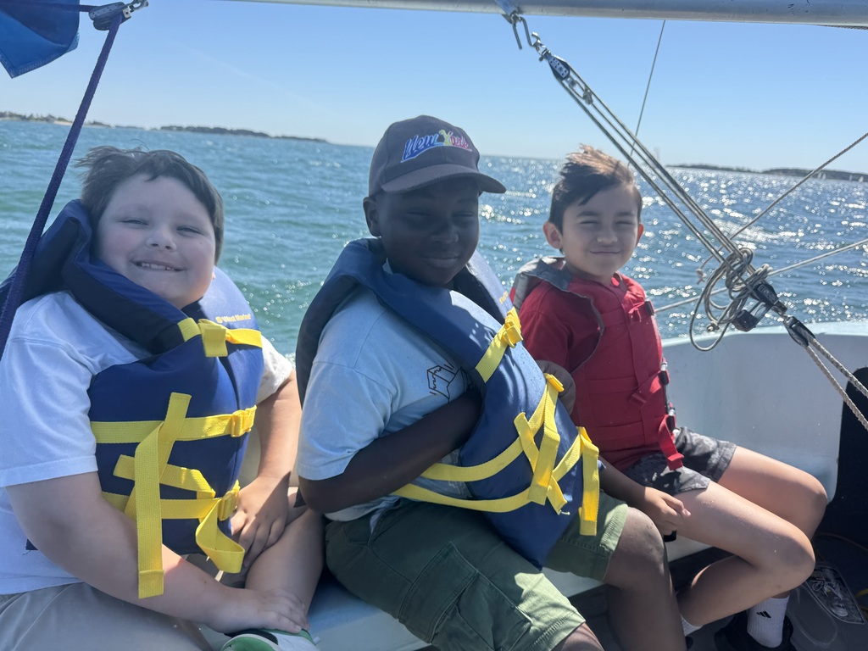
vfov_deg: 56.8
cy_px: 326
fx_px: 602
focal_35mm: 24
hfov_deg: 71.6
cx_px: 434
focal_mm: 6.76
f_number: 1.78
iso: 80
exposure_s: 1/2959
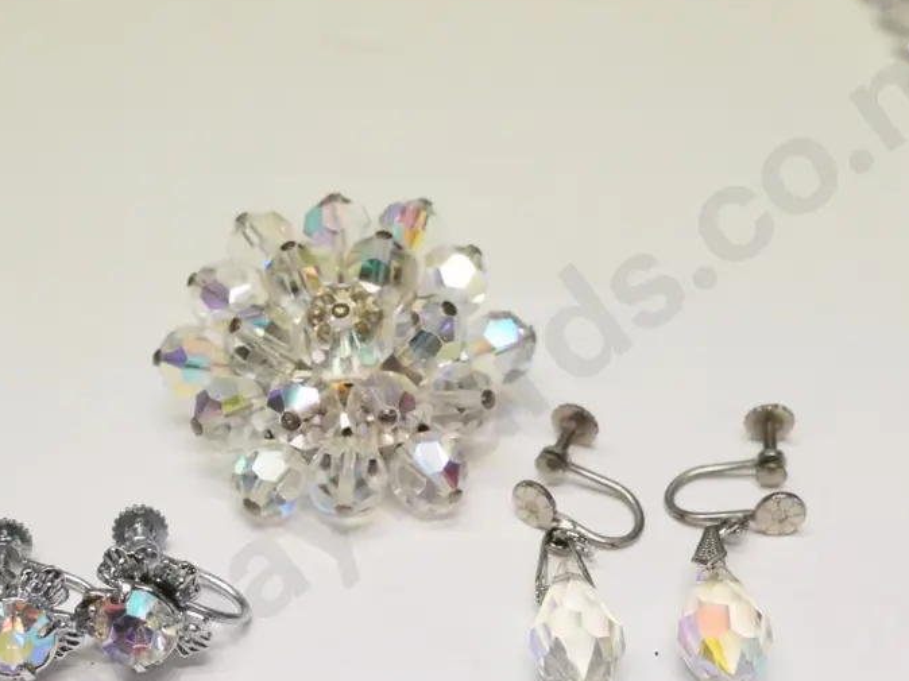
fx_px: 1995
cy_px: 454
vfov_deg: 19.3
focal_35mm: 76
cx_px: 426
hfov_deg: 25.7
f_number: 5.6
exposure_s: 1/320
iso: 3200
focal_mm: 25
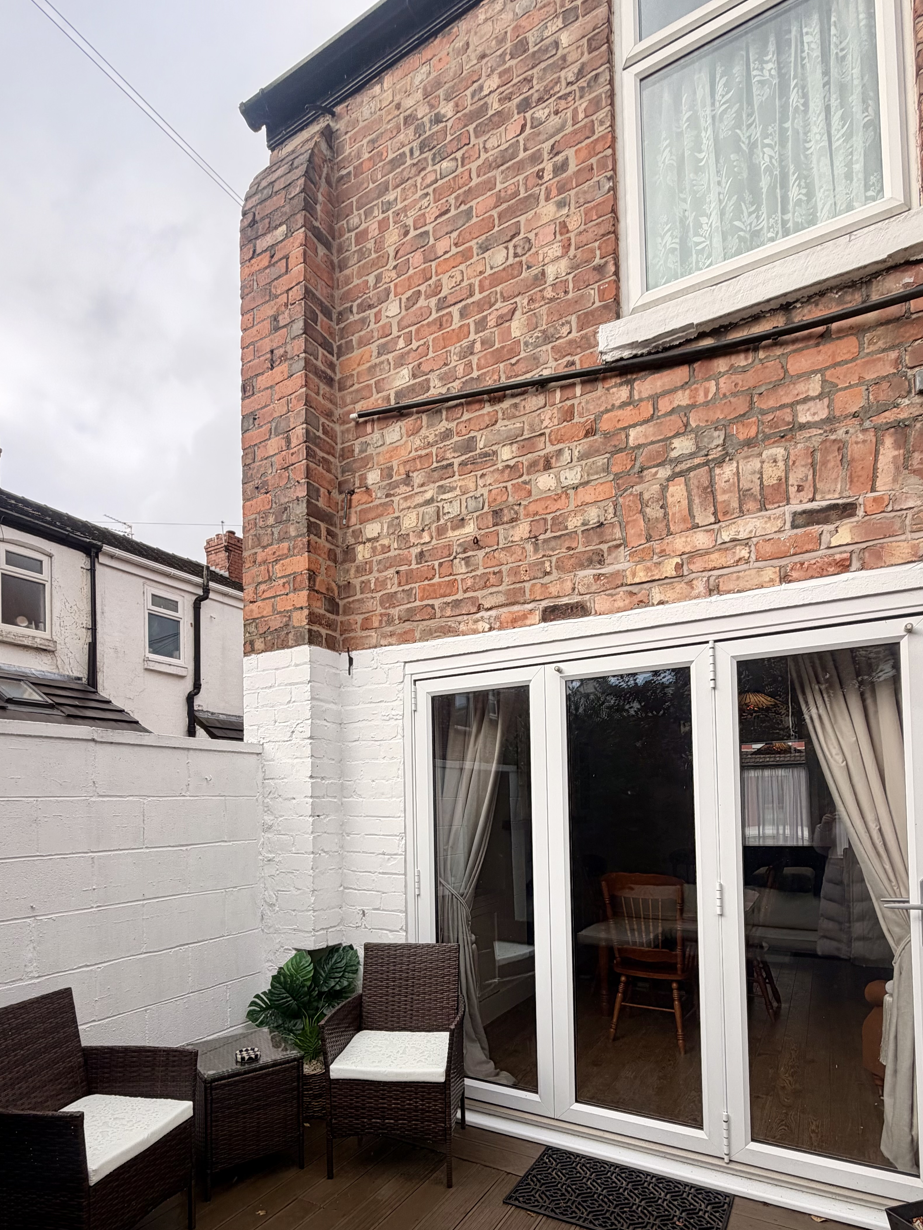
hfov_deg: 68.7
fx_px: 675
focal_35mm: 19
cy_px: 788
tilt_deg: +1.0
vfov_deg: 82.6
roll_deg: +0.6
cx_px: 444
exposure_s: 1/518
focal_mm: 2.22
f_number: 2.2
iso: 40
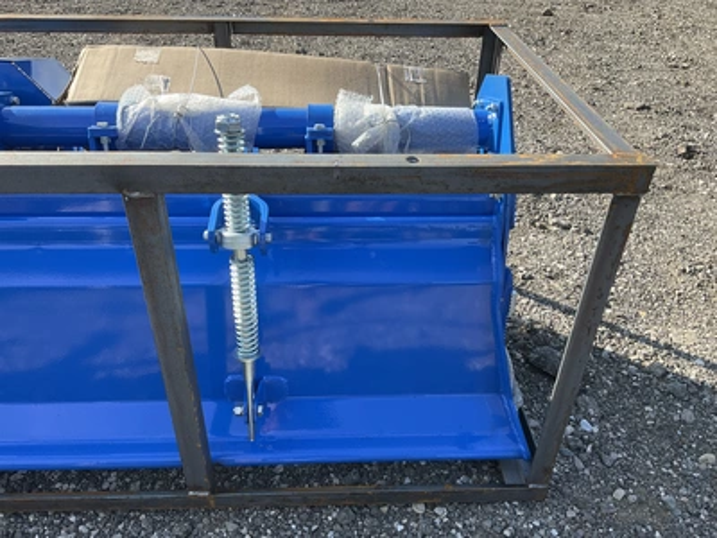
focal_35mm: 29
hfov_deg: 61.7
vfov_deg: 48.2
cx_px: 358
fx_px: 601
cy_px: 269
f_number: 1.8
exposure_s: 1/469
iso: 25
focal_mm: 3
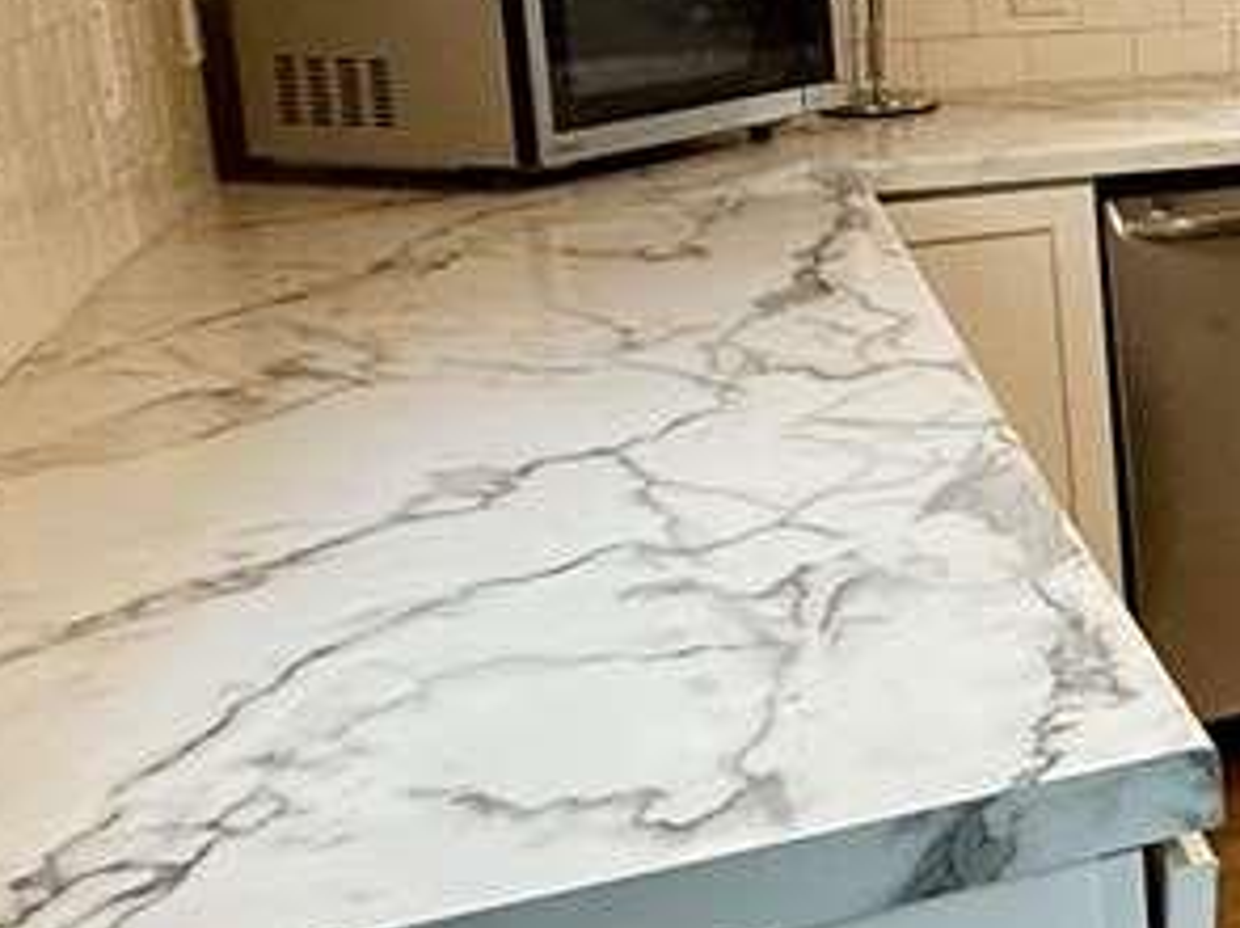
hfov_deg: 23.3
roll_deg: -0.2
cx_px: 1995
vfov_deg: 23.6
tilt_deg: -10.1
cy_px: 173
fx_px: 2183
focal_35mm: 61
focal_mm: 2.22
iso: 400
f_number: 2.2
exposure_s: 1/60
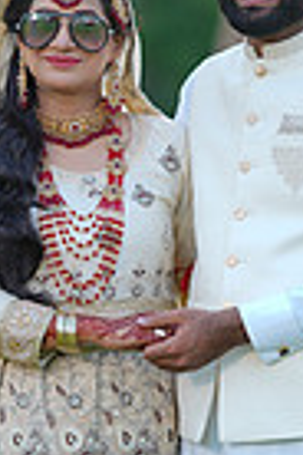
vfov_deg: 5.8
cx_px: -35
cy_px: 287
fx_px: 4519
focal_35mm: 358
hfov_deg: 3.8
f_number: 1.4
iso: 64
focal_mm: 85
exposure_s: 1/400
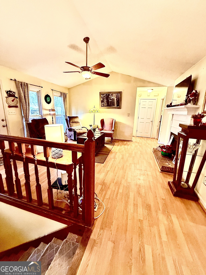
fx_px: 111
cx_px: 103
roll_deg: -2.1
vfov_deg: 102.1
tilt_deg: -13.0
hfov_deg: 85.7
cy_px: 138
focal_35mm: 14
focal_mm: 2.22
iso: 640
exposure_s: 1/60
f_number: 2.2
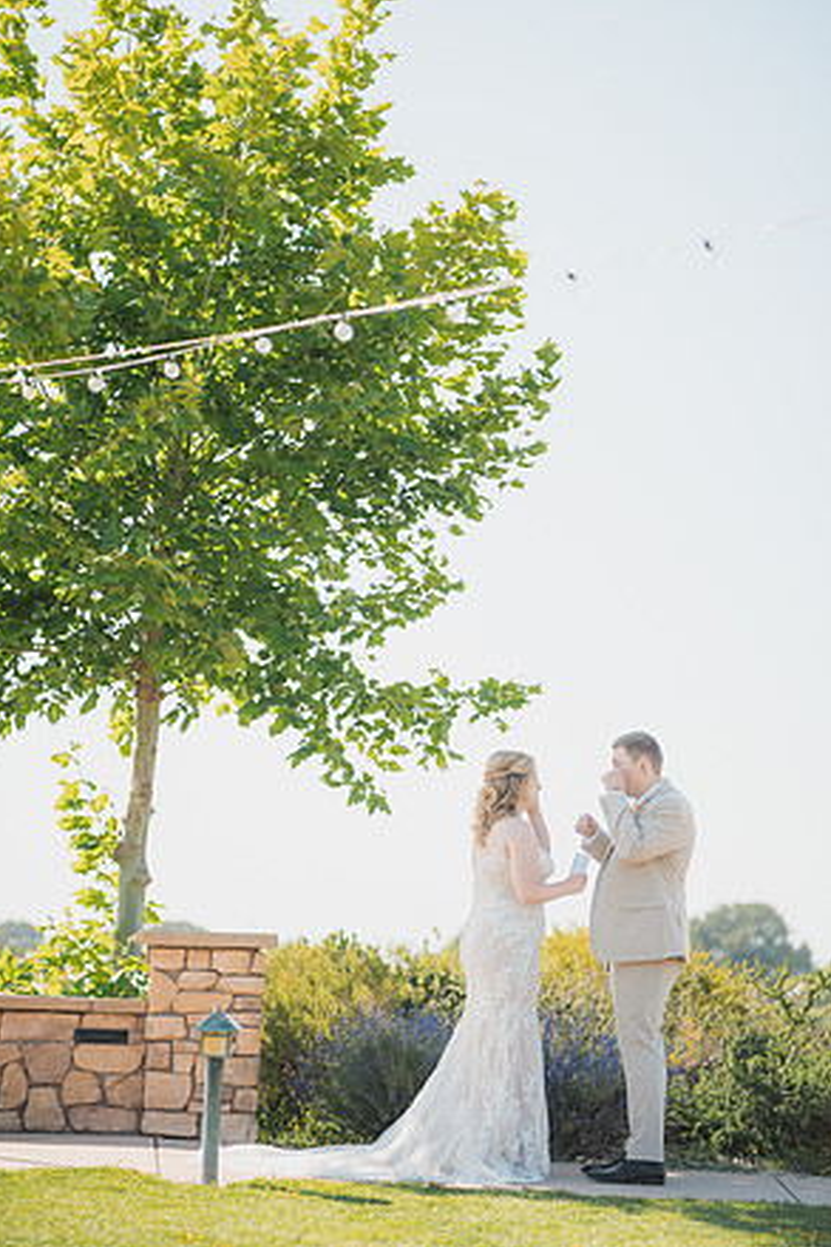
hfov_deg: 15.7
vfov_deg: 23.4
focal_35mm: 87
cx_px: 408
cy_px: 612
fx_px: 3015
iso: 125
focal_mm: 85
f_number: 1.8
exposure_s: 1/2000
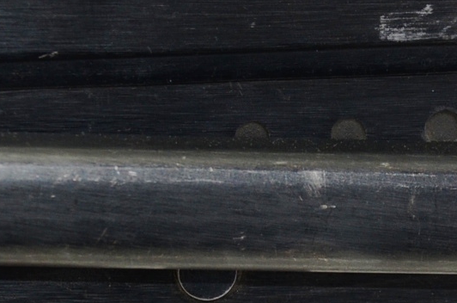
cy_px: 382
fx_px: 5104
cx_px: 264
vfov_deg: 3.4
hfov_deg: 5.1
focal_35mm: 403
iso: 280
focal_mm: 58
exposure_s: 1/125
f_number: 5
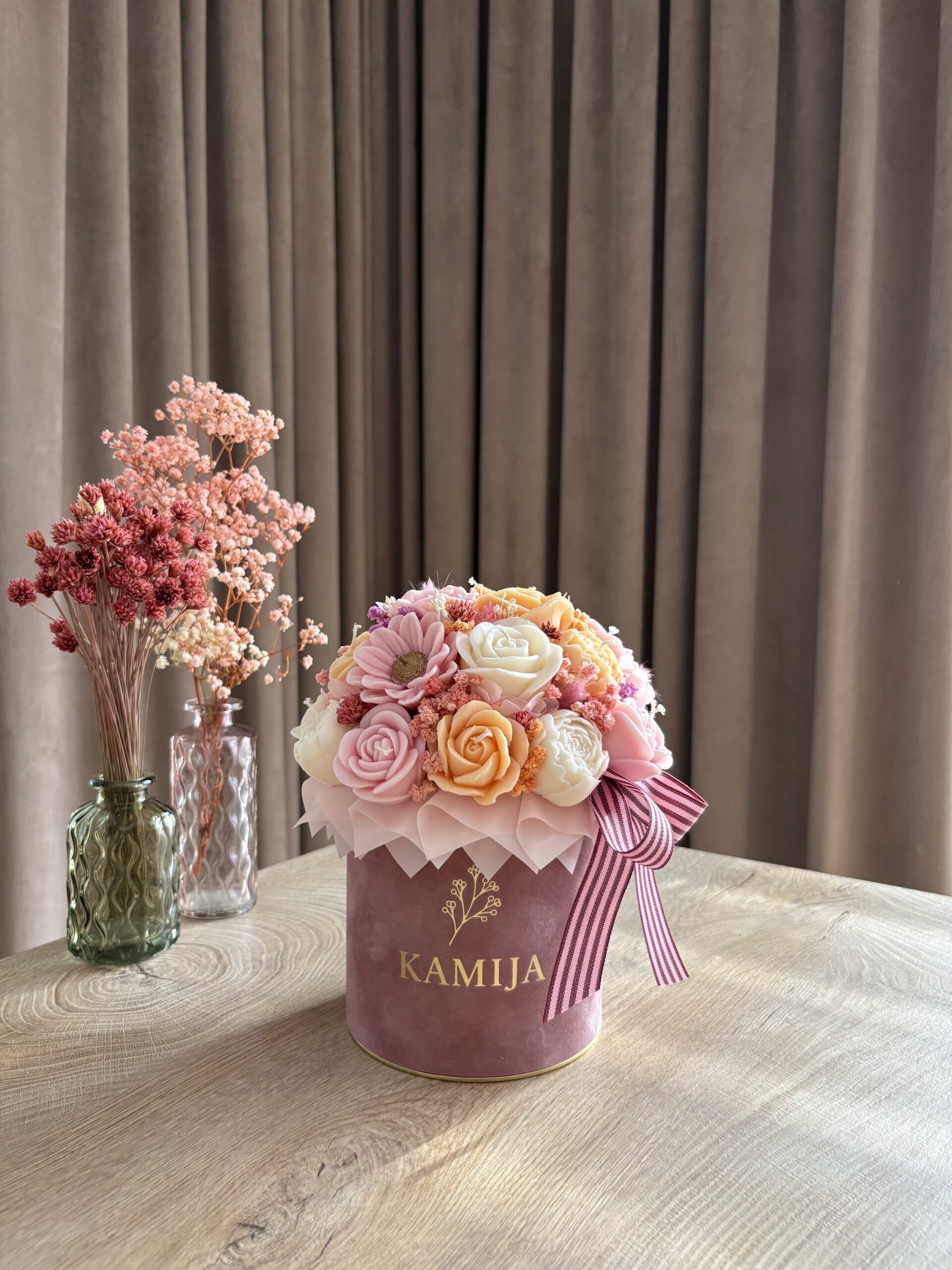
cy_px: 635
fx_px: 953
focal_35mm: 26
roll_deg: -0.4
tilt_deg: -3.9
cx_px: 476
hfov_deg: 53.1
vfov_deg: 67.3
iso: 125
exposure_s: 1/121
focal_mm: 5.96
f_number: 1.6
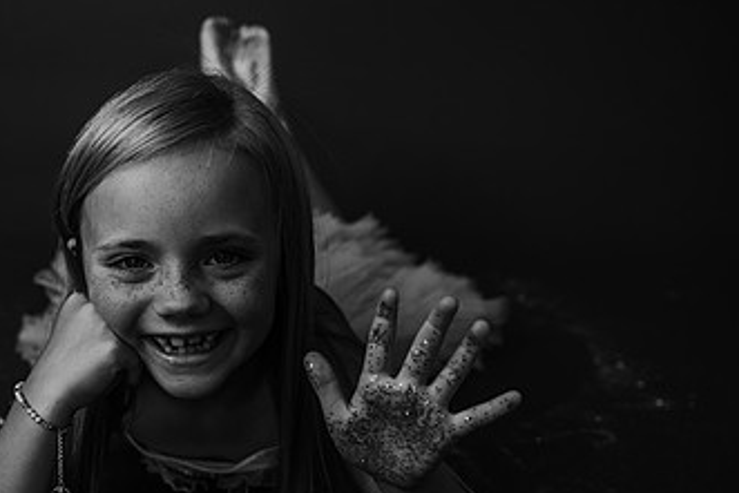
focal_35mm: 42
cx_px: 232
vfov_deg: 31.9
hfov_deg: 45.5
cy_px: 280
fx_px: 863
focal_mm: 24
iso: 100
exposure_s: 1/160
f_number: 2.8
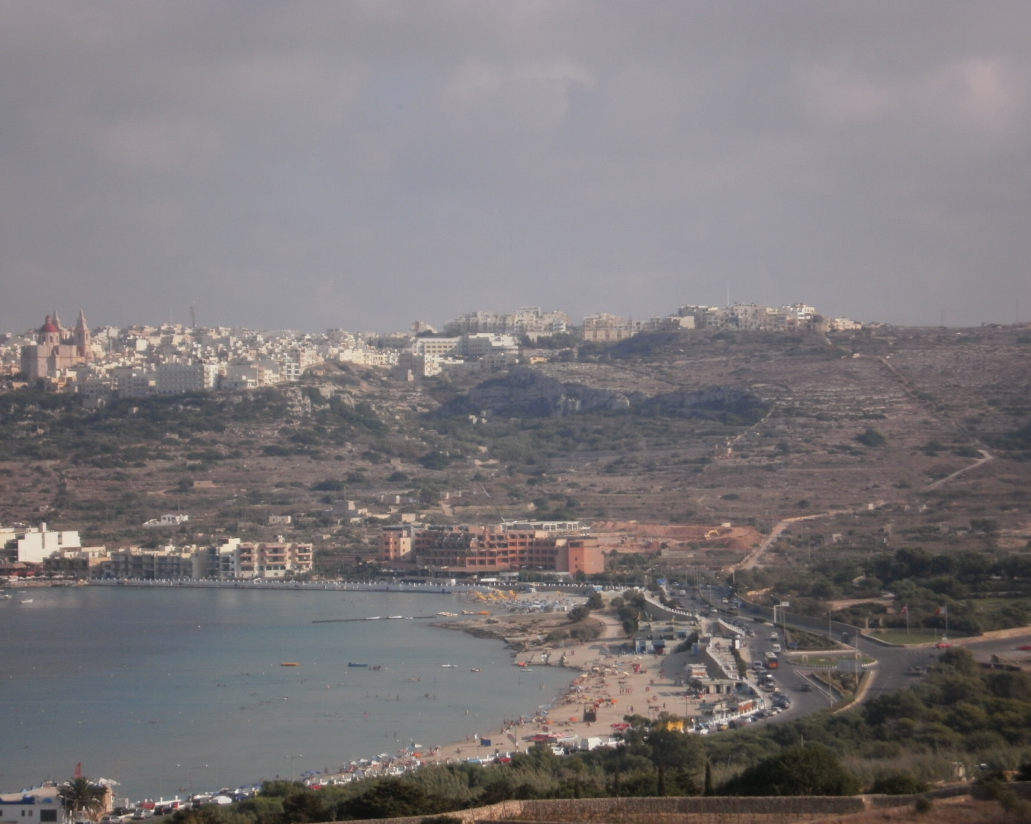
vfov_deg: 14.8
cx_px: 526
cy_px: 450
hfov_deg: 18.5
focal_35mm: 104
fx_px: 3173
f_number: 5.5
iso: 100
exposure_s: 1/800
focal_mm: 15.91
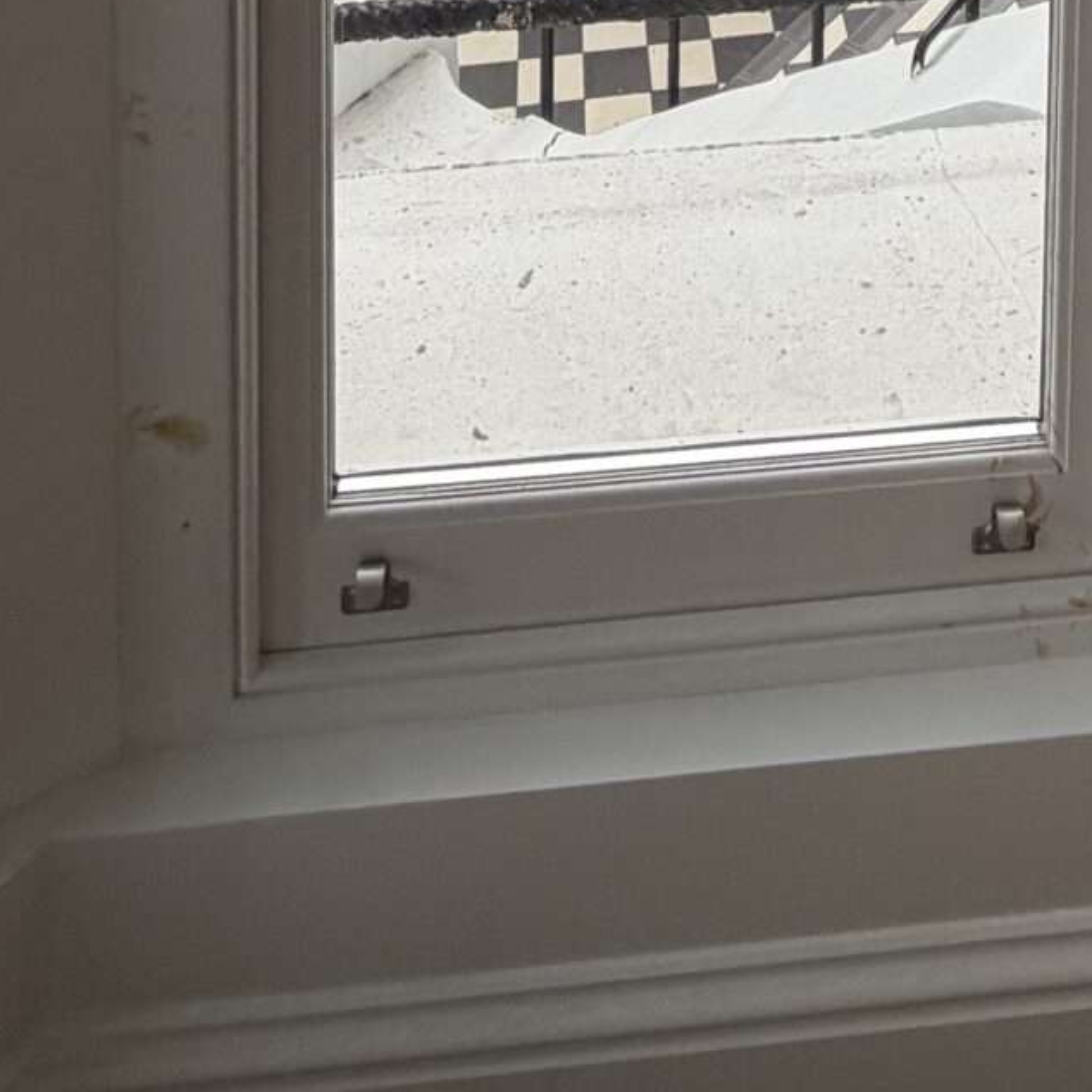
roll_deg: -1.2
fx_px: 1785
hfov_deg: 33.5
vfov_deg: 19.5
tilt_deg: -3.4
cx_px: 792
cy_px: -1071
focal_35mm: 50
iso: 50
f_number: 2.2
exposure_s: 1/502
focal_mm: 2.22
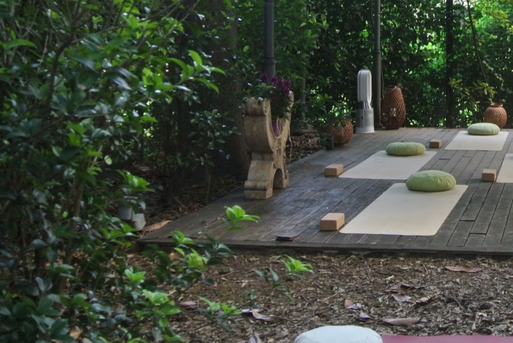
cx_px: 510
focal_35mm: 63
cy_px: 69
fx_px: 899
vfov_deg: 21.4
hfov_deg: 29.8
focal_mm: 11.8
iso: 400
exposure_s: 1/50
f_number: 3.8
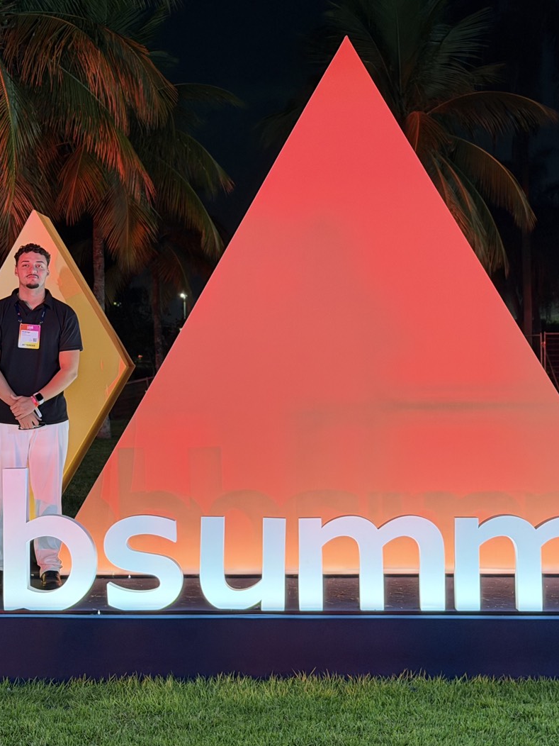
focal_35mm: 73
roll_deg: +0.9
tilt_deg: +0.0
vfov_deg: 26.7
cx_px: 256
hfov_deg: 20.2
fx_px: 1572
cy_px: 357
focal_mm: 6.76
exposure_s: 1/40
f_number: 1.78
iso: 500
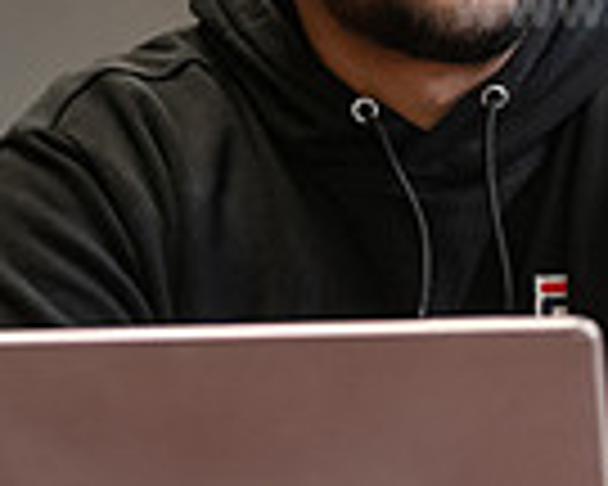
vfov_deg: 5.5
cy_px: 101
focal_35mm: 283
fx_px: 5092
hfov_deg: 6.8
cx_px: 248
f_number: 2.8
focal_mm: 70
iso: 2000
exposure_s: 1/200
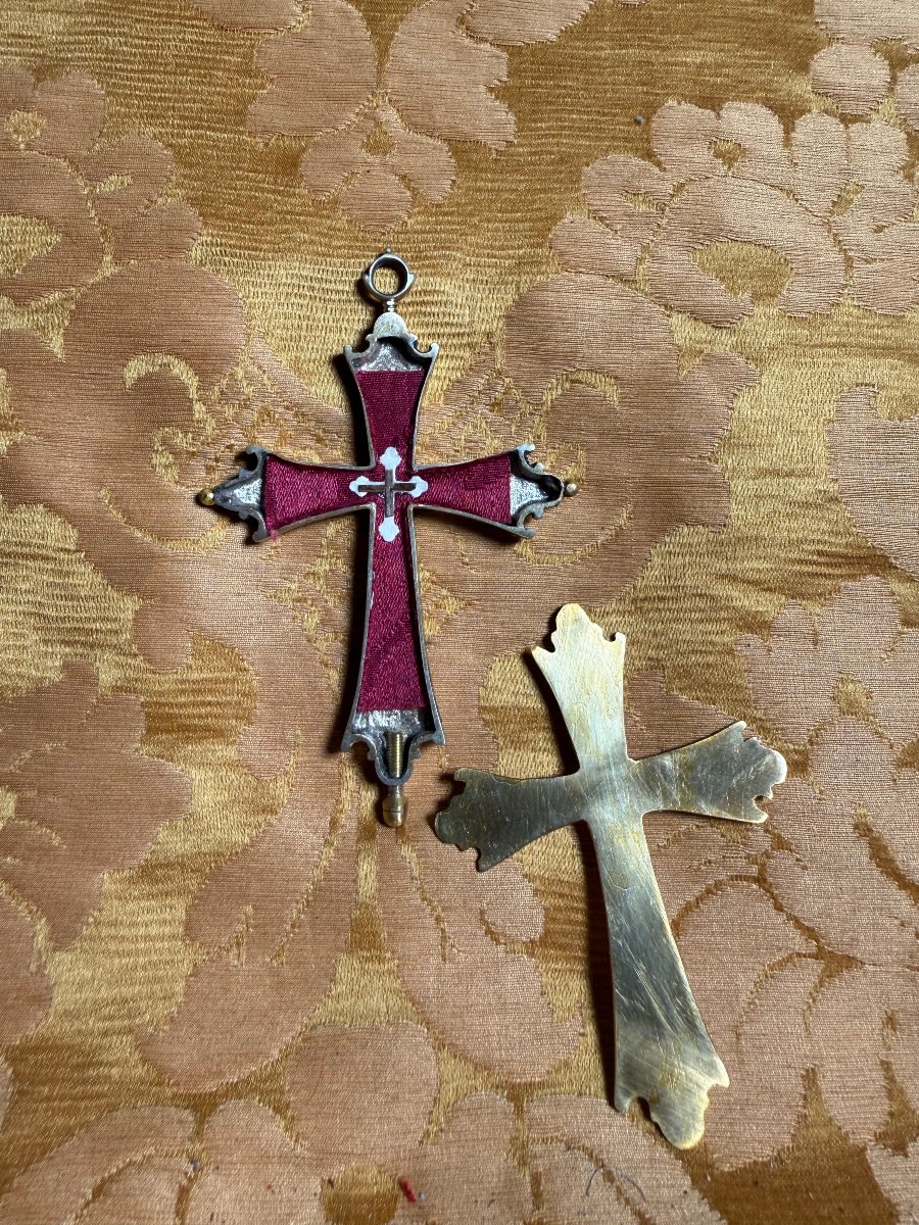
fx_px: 850
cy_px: 612
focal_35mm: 24
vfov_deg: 71.6
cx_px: 460
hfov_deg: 56.8
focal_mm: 2.22
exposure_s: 1/99
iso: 50
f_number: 2.2
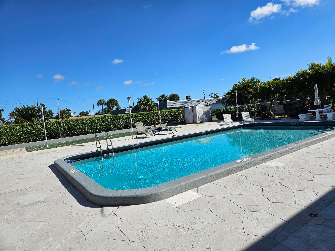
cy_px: 126
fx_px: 223
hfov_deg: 73.9
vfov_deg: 58.9
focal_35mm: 23
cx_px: 168
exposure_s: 1/3399
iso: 25
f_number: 1.8
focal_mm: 5.4
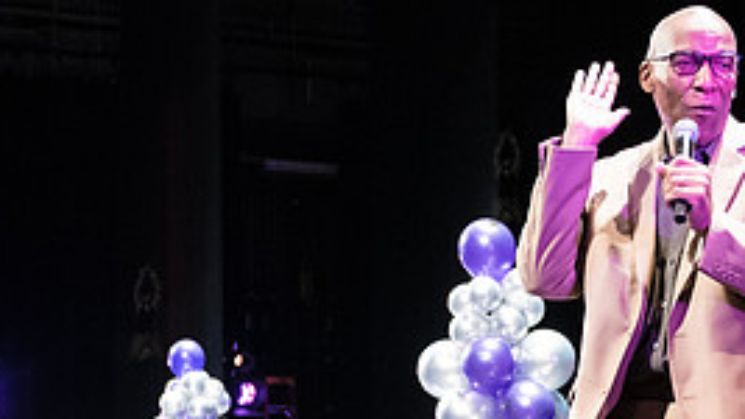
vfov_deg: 13.6
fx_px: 1718
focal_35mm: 87
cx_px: 385
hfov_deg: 24.5
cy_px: 465
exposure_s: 1/200
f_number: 2.8
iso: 4000
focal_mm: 32
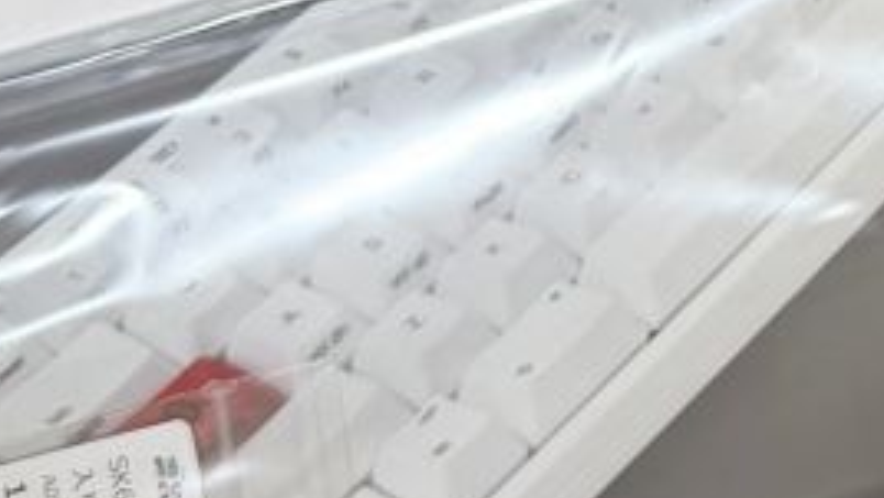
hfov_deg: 16.9
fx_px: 2744
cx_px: 1240
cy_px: -449
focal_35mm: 117
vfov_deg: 9.8
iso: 250
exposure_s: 1/60
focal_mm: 6.76
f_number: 1.78
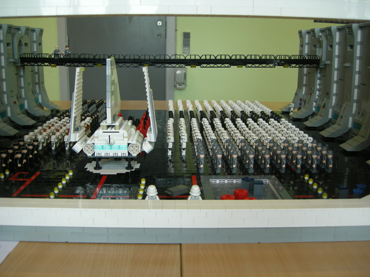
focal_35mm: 36
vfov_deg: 39.7
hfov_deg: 51.4
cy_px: 138
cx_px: 185
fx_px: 385
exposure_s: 1/59.8
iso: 111
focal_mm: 7.5
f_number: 2.7
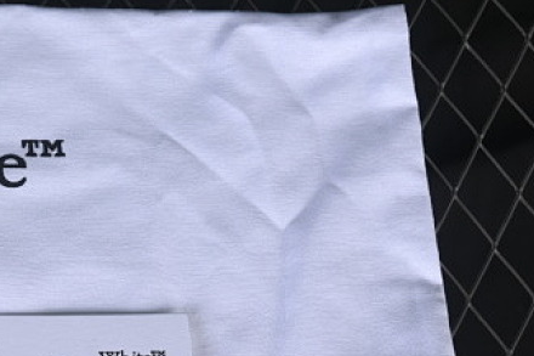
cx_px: -108
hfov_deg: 11.0
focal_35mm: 184
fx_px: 2728
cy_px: 343
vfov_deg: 7.4
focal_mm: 50
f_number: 7.1
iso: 160
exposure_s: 1/80
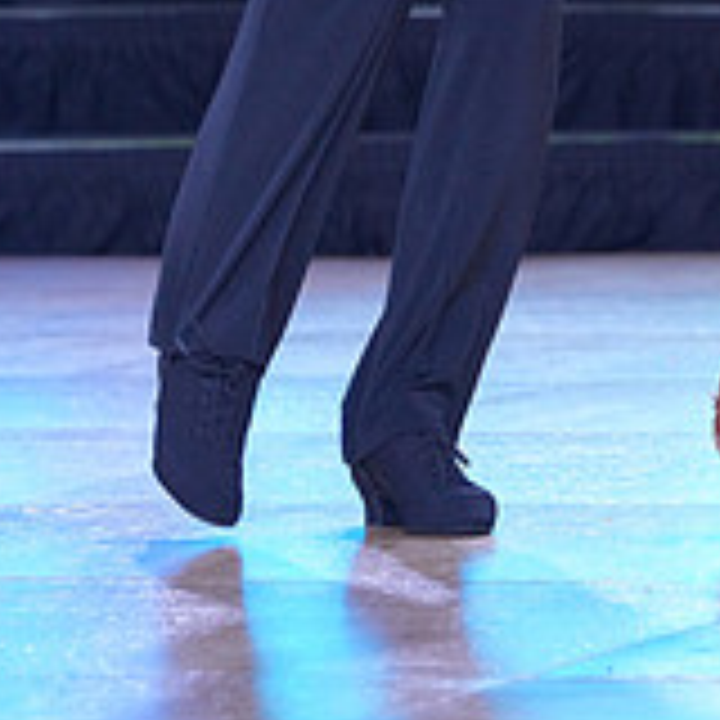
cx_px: 727
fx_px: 11884
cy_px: -392
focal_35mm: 505
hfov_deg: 3.5
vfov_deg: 3.5
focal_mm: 164
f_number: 5.6
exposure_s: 1/400
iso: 2000
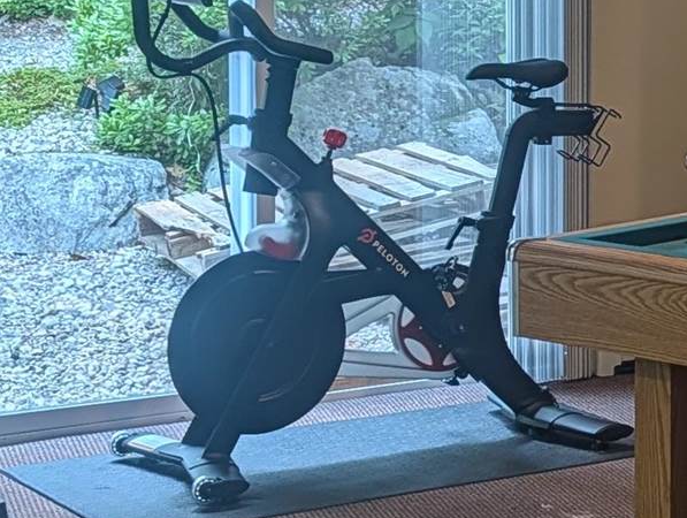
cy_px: 182
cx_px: 765
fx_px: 2446
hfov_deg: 15.5
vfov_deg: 12.1
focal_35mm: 123
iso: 21
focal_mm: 6.9
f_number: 1.68
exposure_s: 1/120
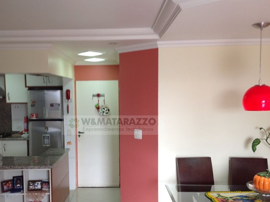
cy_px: 125
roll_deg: +0.7
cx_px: 113
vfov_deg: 32.0
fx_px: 351
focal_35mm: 45
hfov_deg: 42.0
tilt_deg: -6.5
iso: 50
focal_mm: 4.28
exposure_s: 1/17
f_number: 2.4
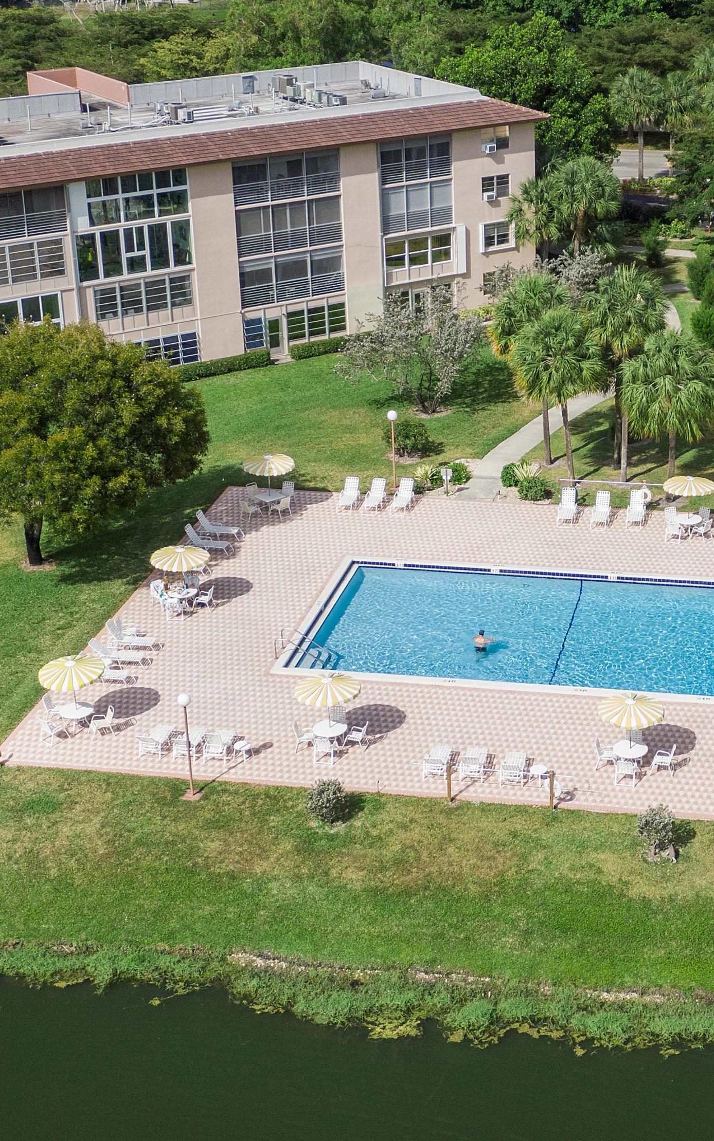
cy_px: 564
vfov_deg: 32.5
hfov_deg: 20.4
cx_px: 569
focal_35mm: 63
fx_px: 1961
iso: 100
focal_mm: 7.71
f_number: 3.6
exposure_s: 1/1250
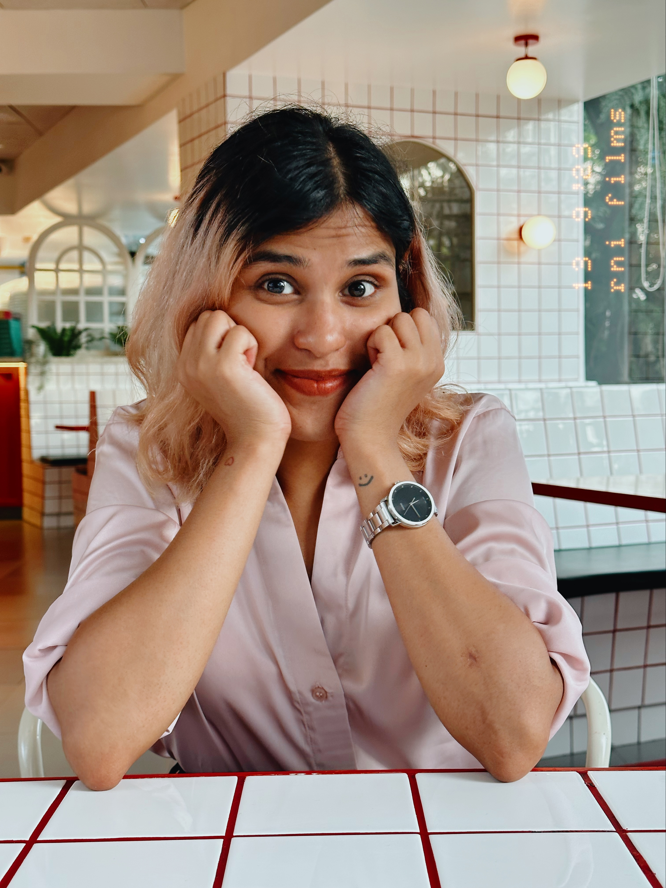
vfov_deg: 39.7
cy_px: 444
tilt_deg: -2.3
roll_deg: +0.6
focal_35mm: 48
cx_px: 333
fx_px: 1231
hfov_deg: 30.3
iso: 125
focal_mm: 6.86
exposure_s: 1/100
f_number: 1.78
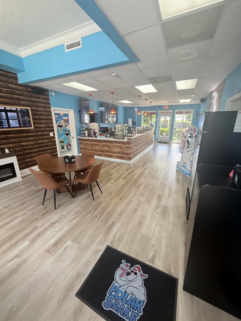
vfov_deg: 102.1
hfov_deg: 85.7
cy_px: 160
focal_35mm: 14
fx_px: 130
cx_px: 120
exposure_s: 1/120
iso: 100
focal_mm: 2.22
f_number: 2.2
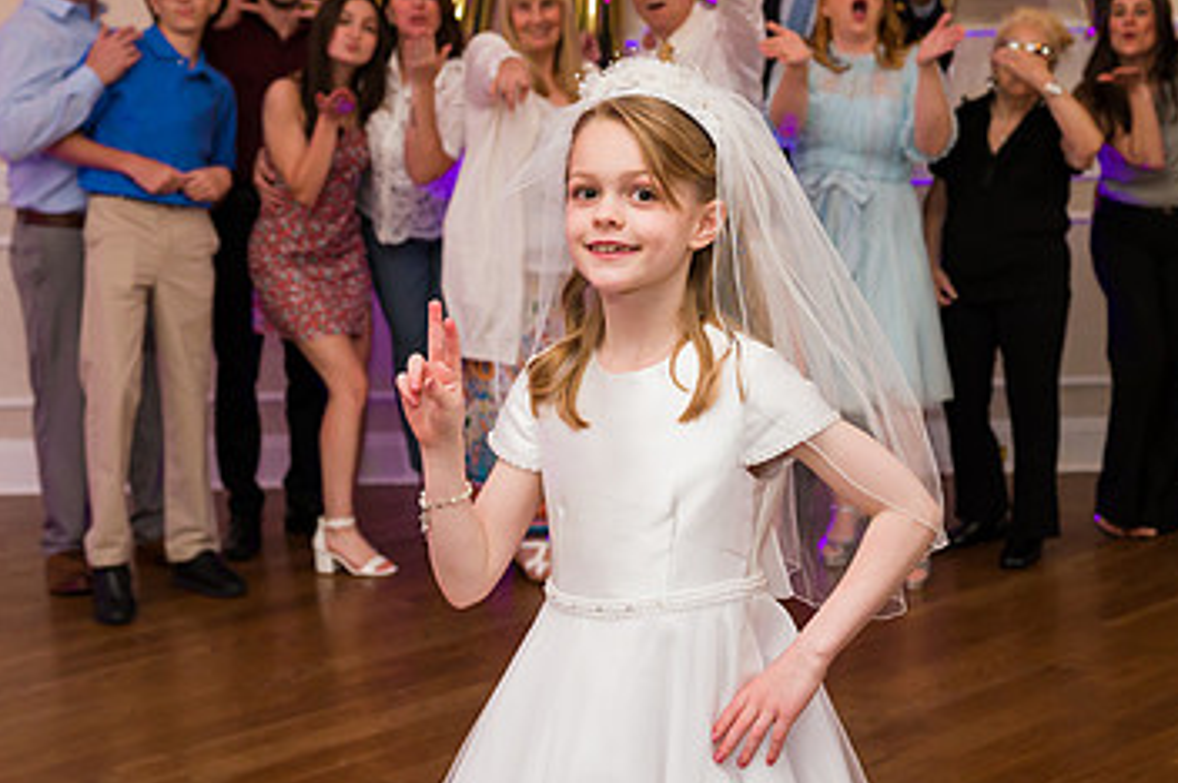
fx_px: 1831
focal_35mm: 56
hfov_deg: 35.6
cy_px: 365
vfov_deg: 24.1
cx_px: 699
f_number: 5
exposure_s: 1/200
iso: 1250
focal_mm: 34
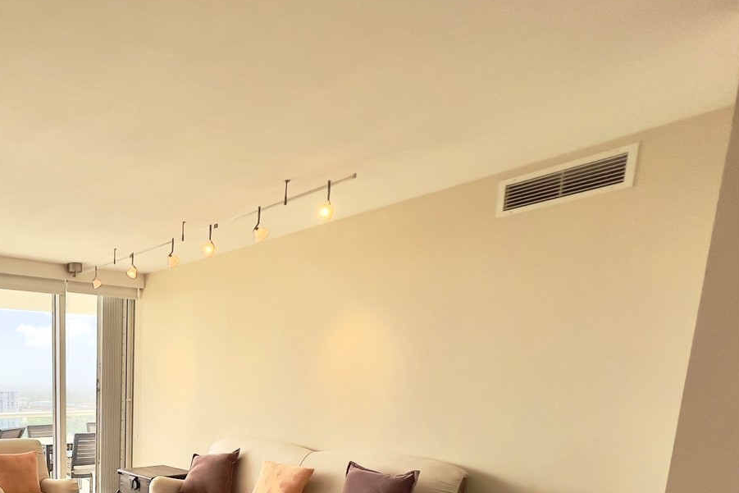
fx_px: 493
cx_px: 88
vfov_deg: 46.5
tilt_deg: -9.8
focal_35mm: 24
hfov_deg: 63.0
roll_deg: +0.0
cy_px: 468
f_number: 1.8
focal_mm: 1.57
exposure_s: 1/288
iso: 32
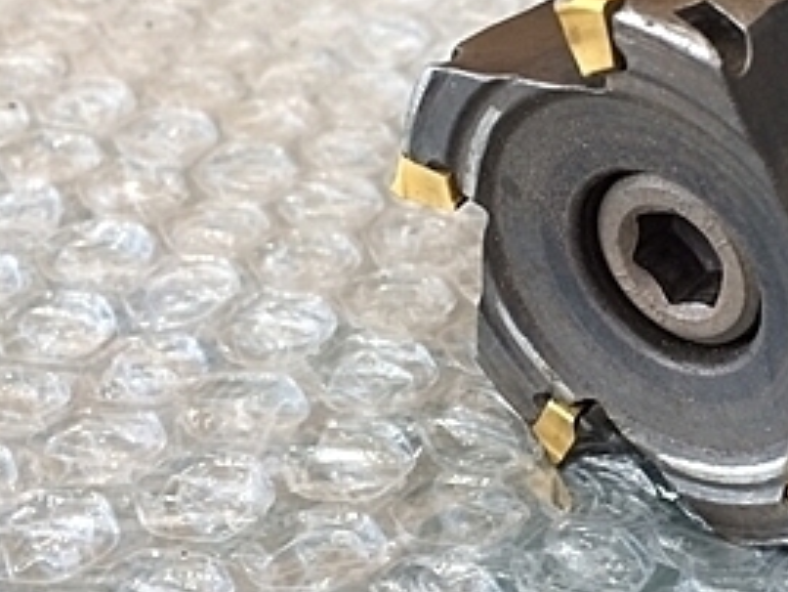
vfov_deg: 21.3
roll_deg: +1.3
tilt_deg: -33.4
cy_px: 258
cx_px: 688
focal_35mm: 69
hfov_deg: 27.3
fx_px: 1571
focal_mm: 4.15
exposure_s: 1/30
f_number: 2.2
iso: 64
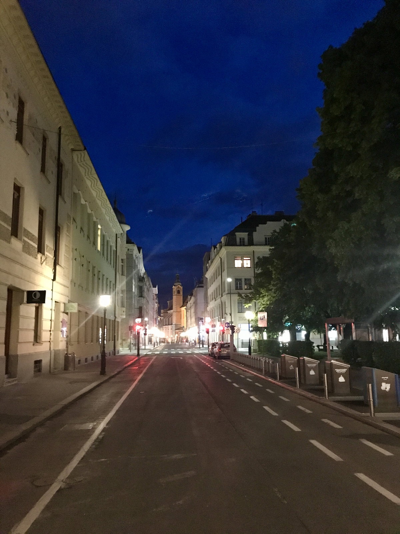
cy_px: 267
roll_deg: +0.5
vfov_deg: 63.4
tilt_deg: +12.1
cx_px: 200
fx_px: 431
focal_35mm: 28
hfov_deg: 49.7
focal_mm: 3.99
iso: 250
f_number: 1.8
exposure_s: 1/4
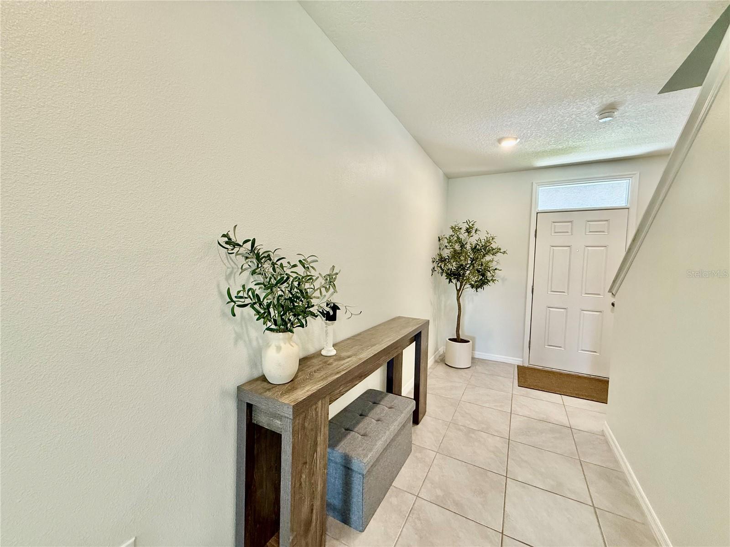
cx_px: 365
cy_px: 274
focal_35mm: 14
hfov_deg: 102.1
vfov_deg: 85.7
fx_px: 295
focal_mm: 2.22
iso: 320
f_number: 2.2
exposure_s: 1/120
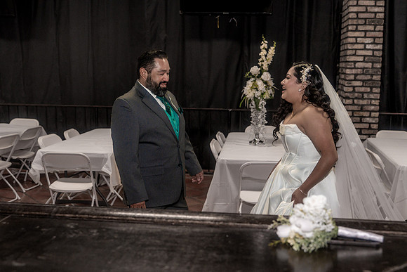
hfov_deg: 45.4
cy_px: 136
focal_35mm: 43
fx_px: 486
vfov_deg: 31.2
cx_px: 204
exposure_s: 1/250
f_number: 4
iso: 2000
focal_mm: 43
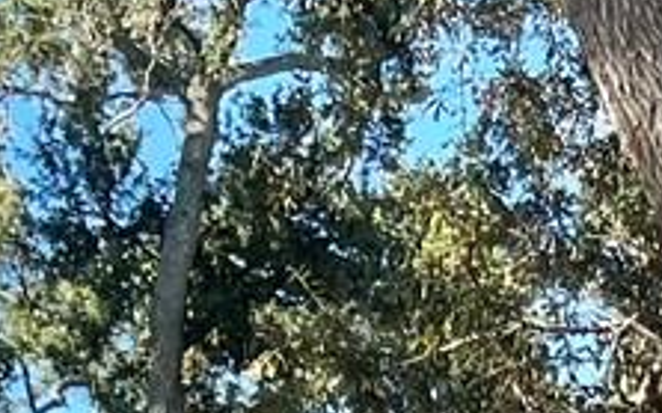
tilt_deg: +3.6
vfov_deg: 5.9
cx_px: 1134
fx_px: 3570
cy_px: 1500
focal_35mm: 198
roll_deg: -0.1
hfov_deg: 10.1
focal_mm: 5.1
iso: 50
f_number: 1.6
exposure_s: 1/913
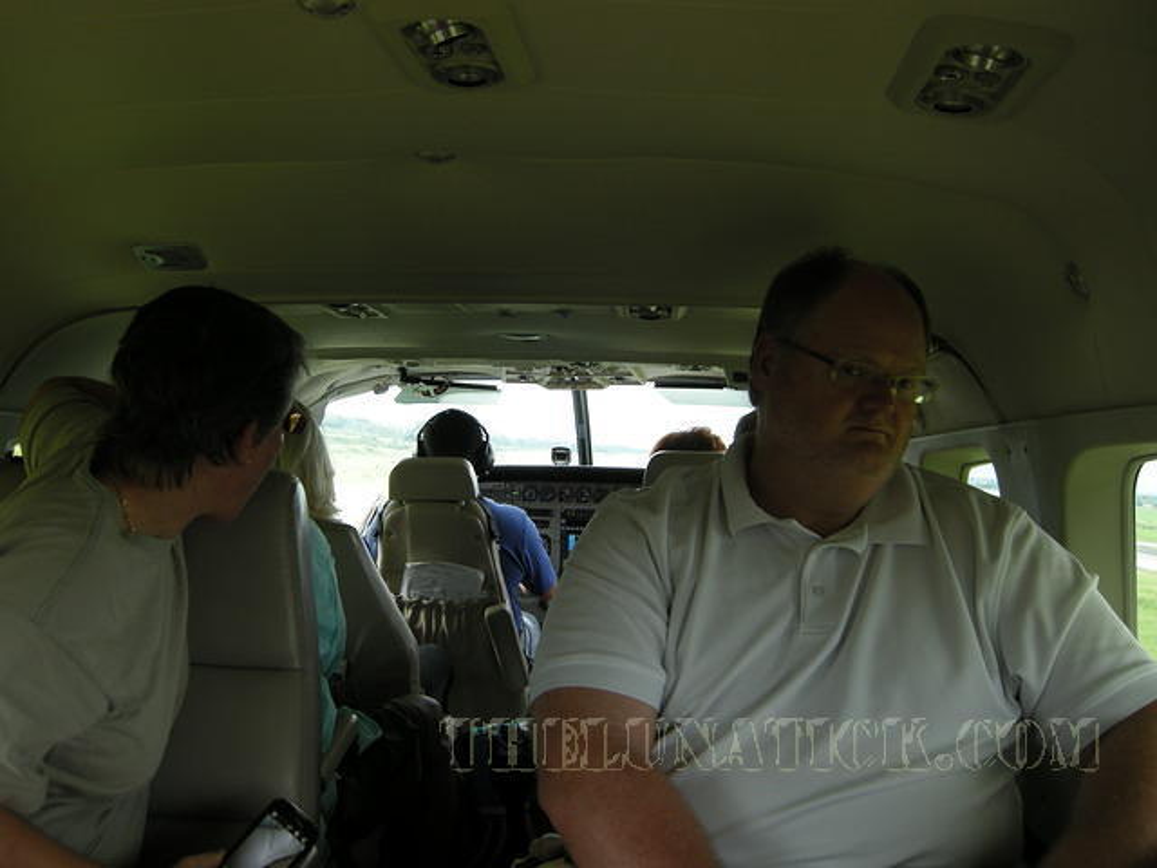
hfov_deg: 52.6
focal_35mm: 35
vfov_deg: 40.7
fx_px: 1170
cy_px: 434
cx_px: 578
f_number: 3
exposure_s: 1/63.3
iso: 64
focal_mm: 7.5
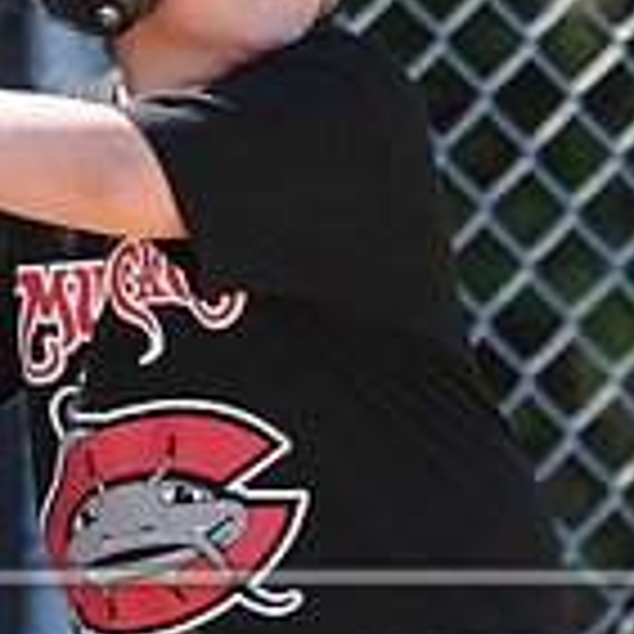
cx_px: 286
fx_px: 32595
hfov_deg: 1.1
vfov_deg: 1.1
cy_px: 778
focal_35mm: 1573
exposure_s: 1/800
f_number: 4
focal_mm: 300
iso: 400
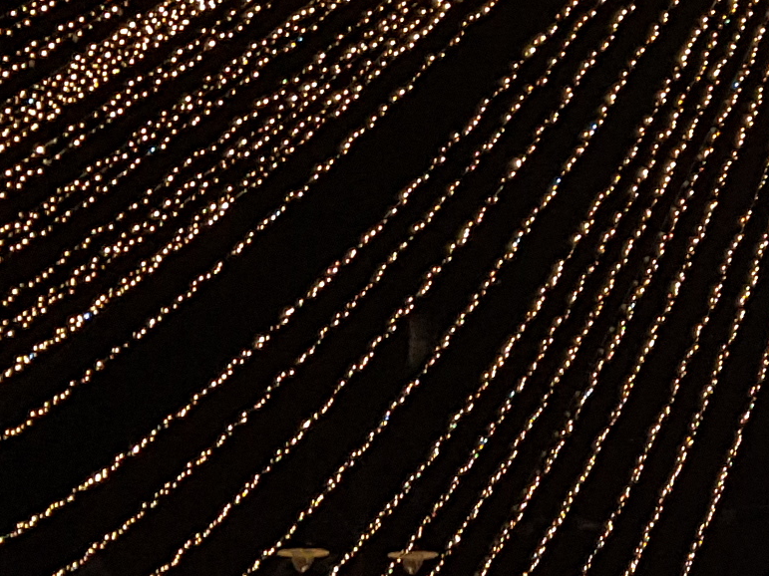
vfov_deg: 10.9
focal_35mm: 136
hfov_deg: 13.4
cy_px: 91
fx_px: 3021
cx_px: 1275
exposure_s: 1/33
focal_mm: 4.2
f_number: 1.7
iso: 160
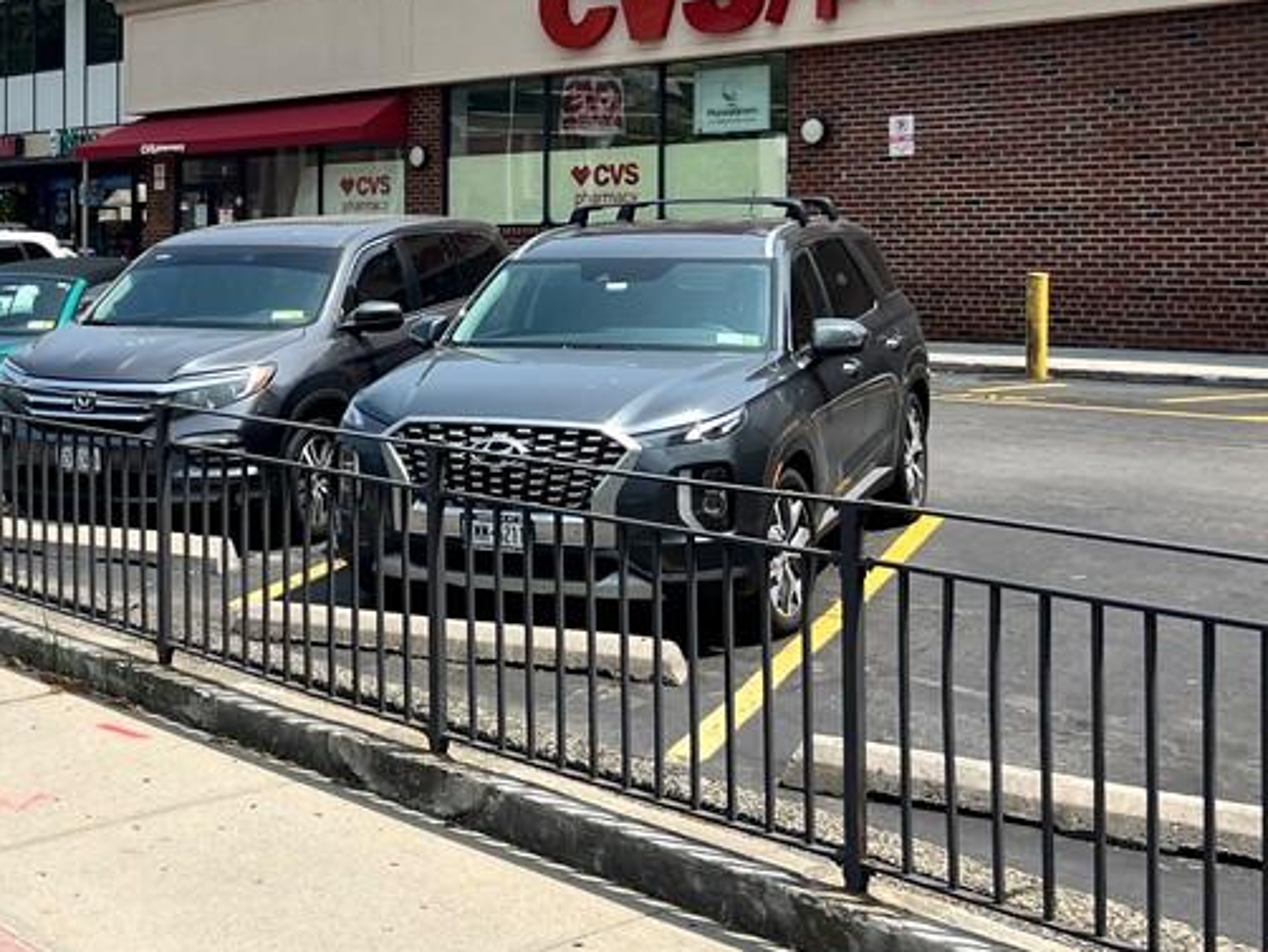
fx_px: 1942
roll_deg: -0.5
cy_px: 247
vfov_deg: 27.2
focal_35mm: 53
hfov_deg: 33.9
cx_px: 96
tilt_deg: -0.5
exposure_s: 1/4831
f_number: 1.5
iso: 50
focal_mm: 5.7
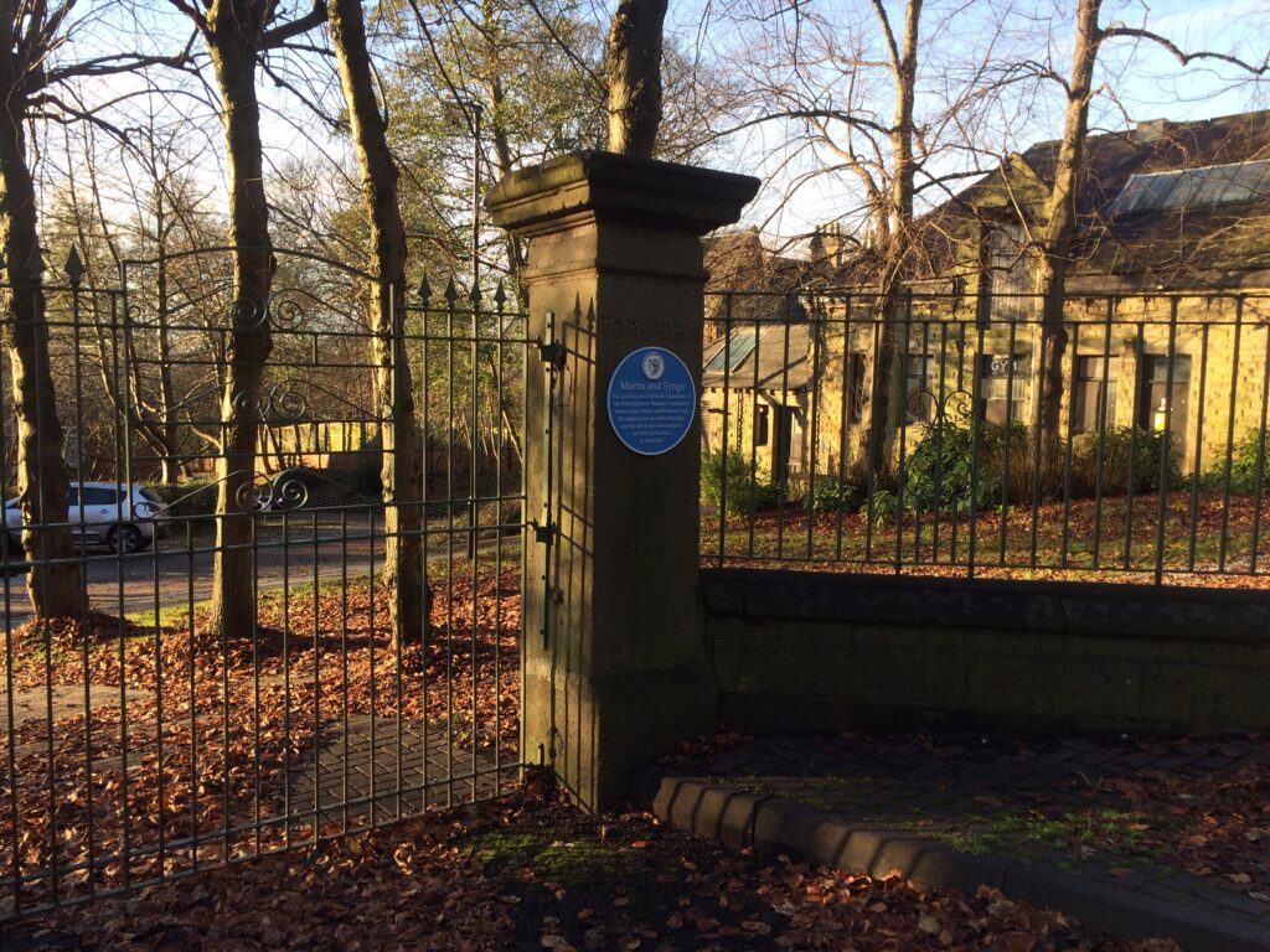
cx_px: 635
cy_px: 476
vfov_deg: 48.2
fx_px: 1064
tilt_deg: -5.1
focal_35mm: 29
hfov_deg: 61.7
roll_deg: -2.0
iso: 32
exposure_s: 1/339
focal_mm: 4.15
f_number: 2.2
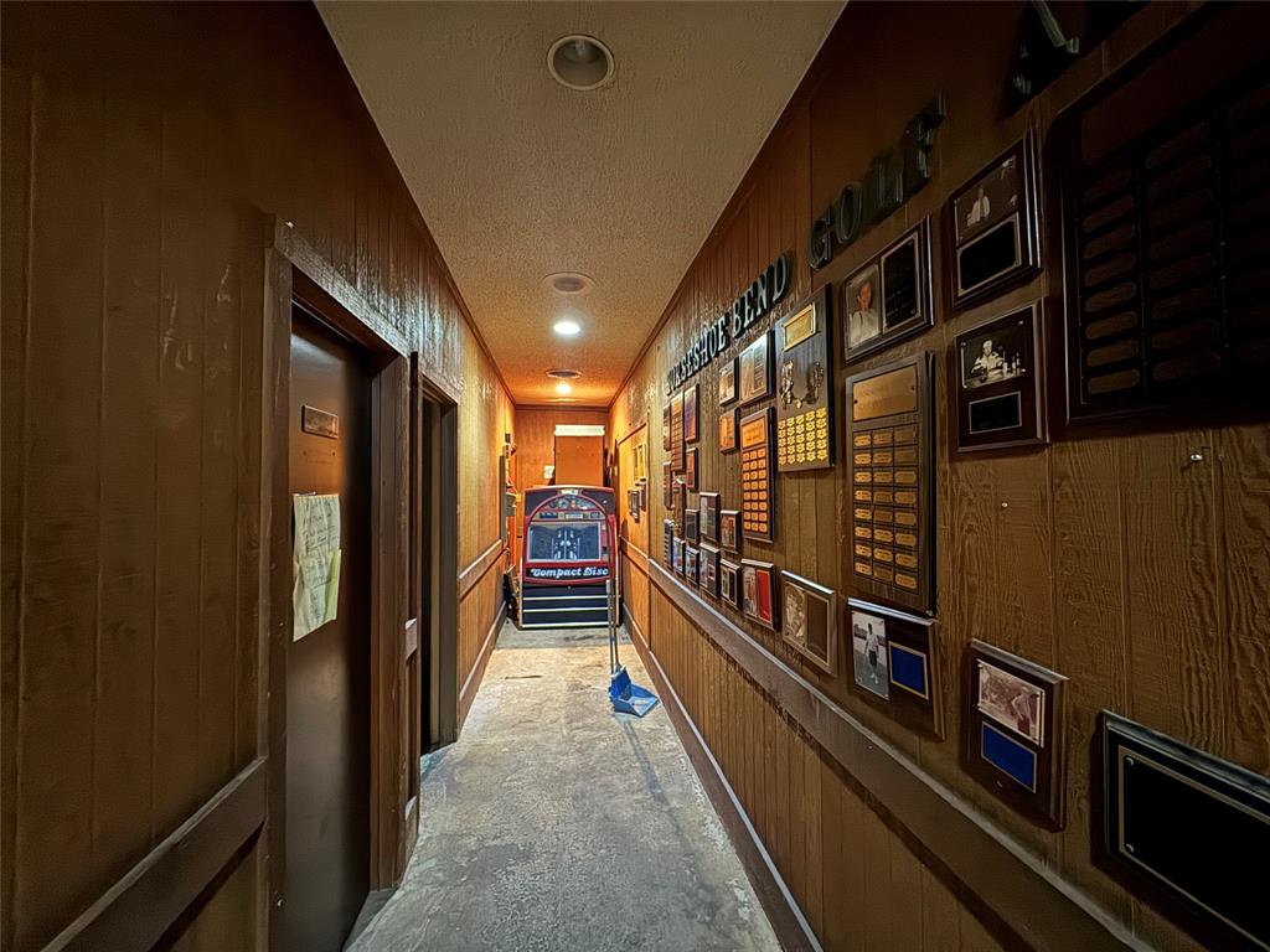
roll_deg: +0.3
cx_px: 635
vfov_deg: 85.7
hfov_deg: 102.1
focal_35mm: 14
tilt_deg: +1.2
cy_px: 476
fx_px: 514
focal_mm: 2.22
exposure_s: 1/7
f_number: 2.2
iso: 2500
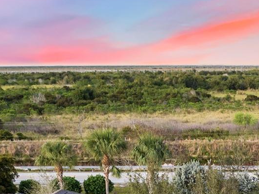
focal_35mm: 93
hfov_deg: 20.3
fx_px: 695
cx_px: 274
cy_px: 322
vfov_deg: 14.4
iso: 290
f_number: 2.8
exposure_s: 1/15
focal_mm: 12.29
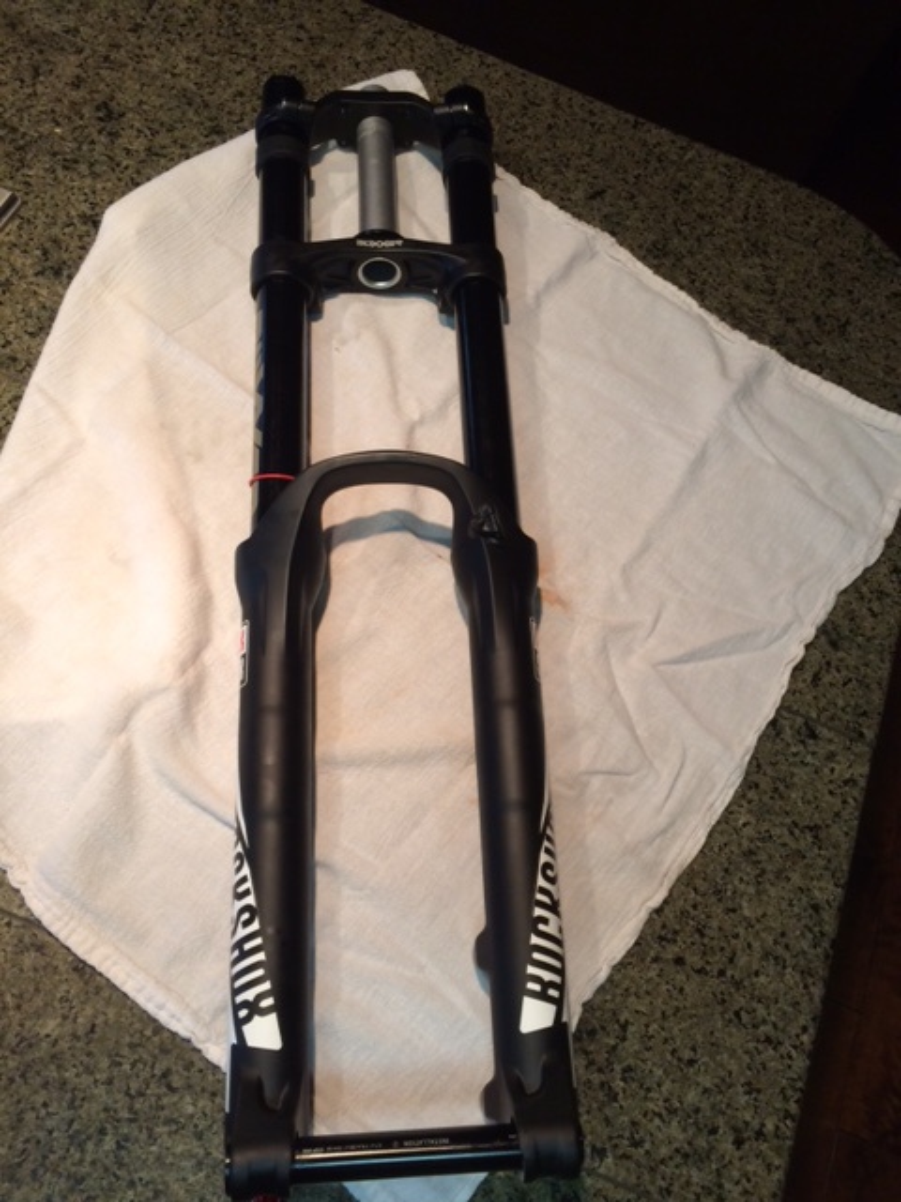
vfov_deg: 61.7
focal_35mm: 29
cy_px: 601
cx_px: 450
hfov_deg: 48.2
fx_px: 1006
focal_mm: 4.15
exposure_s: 1/30
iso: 80
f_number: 2.2
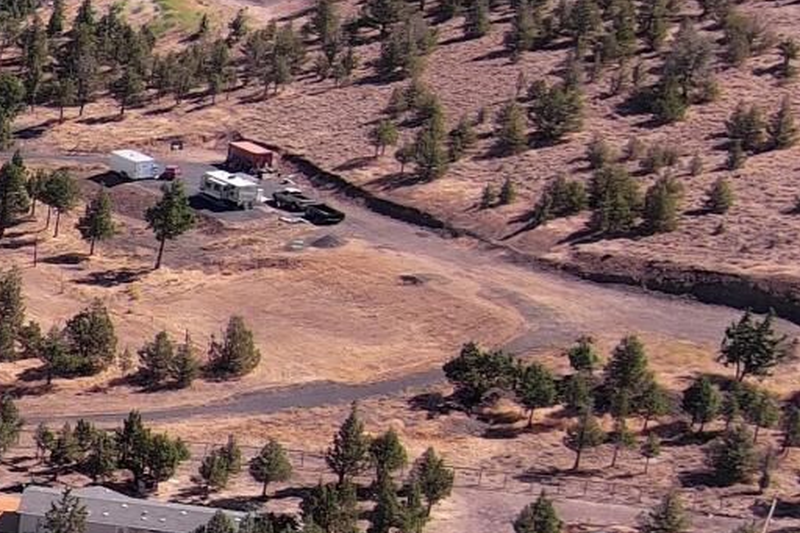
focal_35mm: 170
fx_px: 3776
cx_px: -1128
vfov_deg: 8.0
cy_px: 619
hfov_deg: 10.4
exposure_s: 1/70.7
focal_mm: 10.57
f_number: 2.8
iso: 100
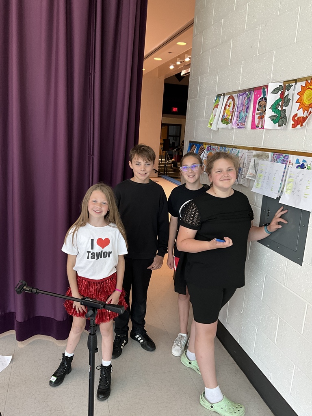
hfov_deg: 48.2
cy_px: 208
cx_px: 156
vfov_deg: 61.7
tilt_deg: -11.9
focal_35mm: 29
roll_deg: -4.3
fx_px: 349
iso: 80
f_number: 1.8
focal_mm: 3
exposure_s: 1/60
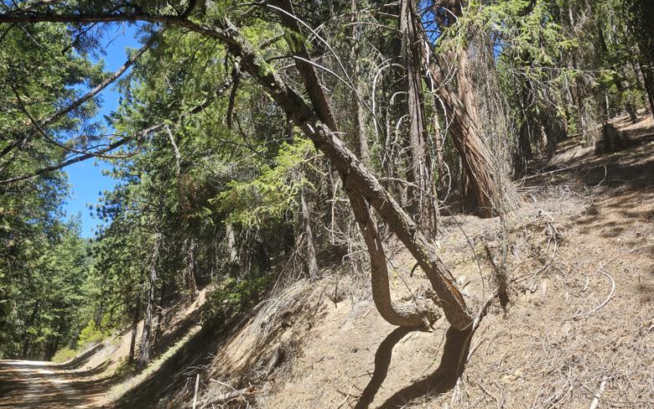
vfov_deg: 49.3
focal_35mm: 25
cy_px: 193
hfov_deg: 72.5
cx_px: 335
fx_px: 446
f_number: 1.7
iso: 10
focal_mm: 6.3
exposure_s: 1/188
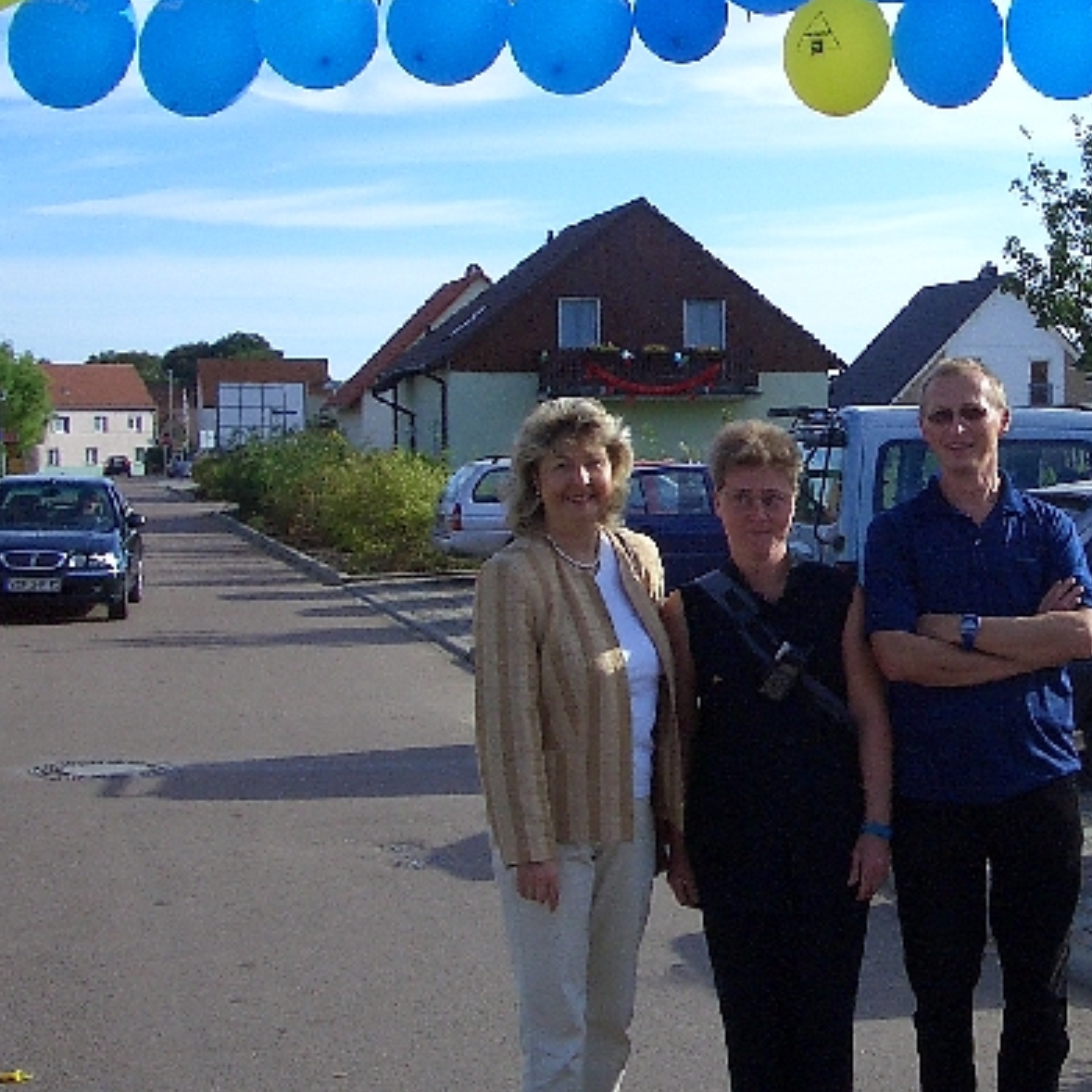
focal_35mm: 63
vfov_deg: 27.2
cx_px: 981
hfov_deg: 26.4
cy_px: 445
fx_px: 2248
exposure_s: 1/800
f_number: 4.3
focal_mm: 5.8
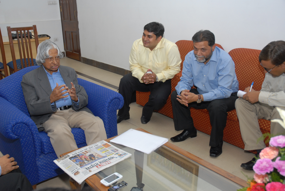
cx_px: 142
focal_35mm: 38
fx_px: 297
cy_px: 96
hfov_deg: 51.2
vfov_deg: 35.6
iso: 400
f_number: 5
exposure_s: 1/60
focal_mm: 25
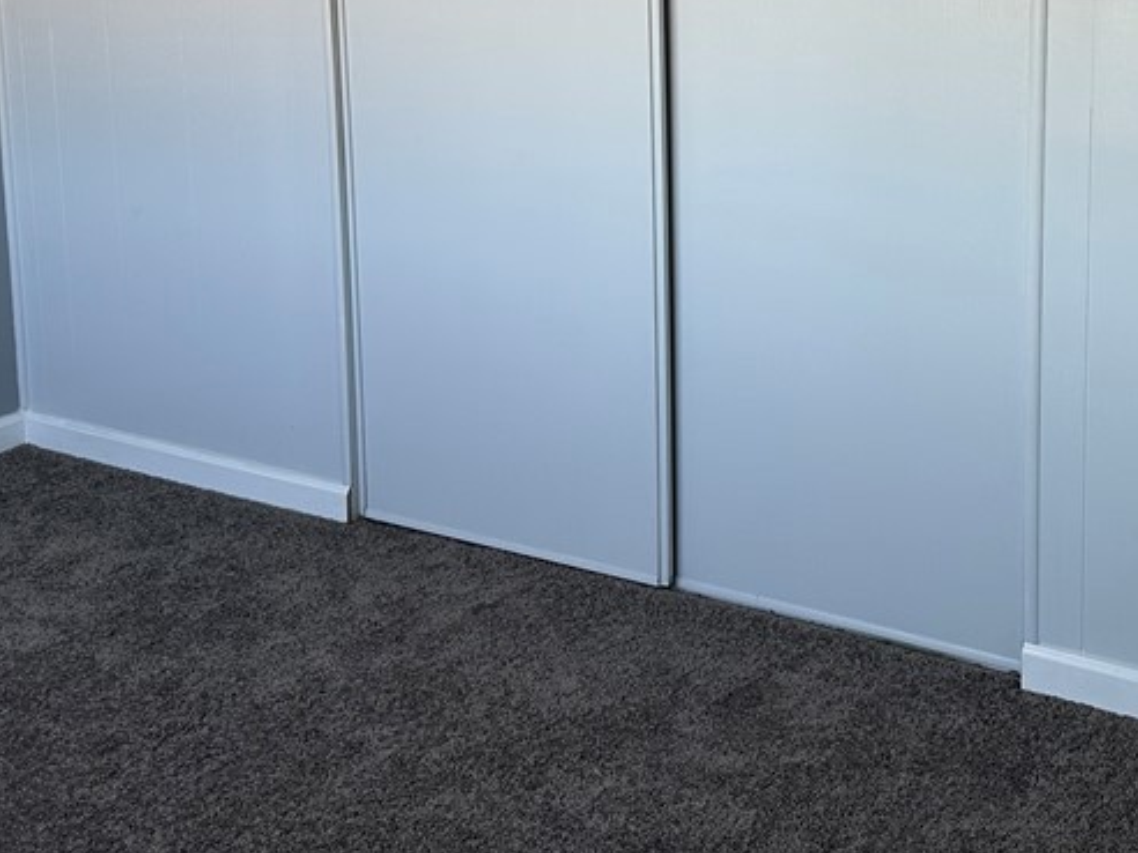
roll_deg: -0.8
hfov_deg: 37.2
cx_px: 867
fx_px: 1644
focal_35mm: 50
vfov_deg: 28.1
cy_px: 92
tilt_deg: -7.5
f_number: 1.78
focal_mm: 6.86
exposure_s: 1/121
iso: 100
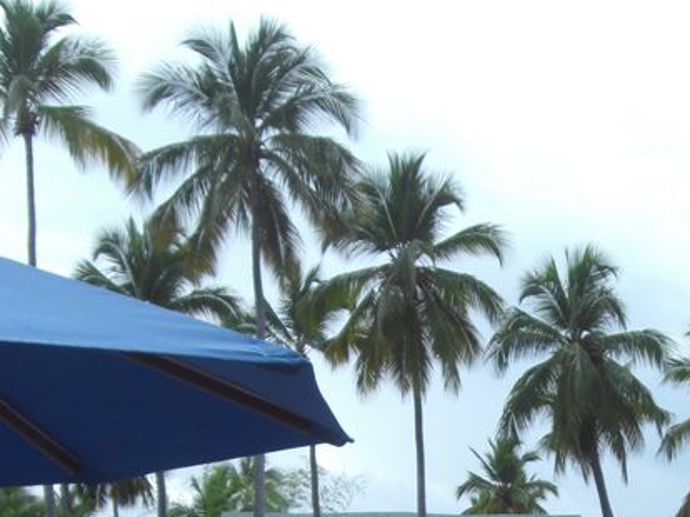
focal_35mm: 94
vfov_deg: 15.1
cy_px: 627
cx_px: 600
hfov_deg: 20.5
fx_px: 1873
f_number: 2.7
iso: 64
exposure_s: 1/400
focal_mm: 6.2
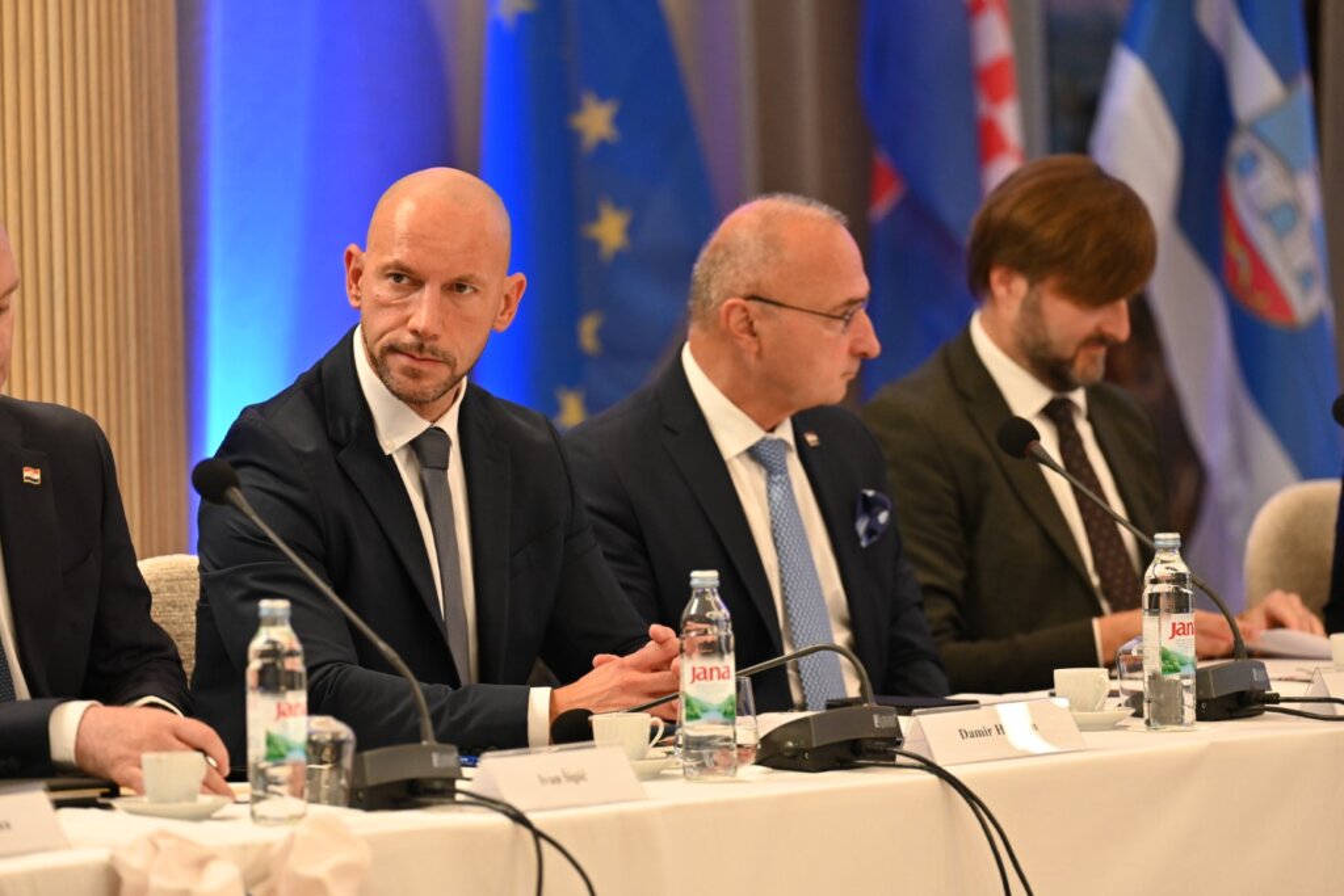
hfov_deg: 10.3
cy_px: 448
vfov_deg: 6.9
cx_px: 672
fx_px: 7467
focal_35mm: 200
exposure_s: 1/250
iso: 1600
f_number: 3.5
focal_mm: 200
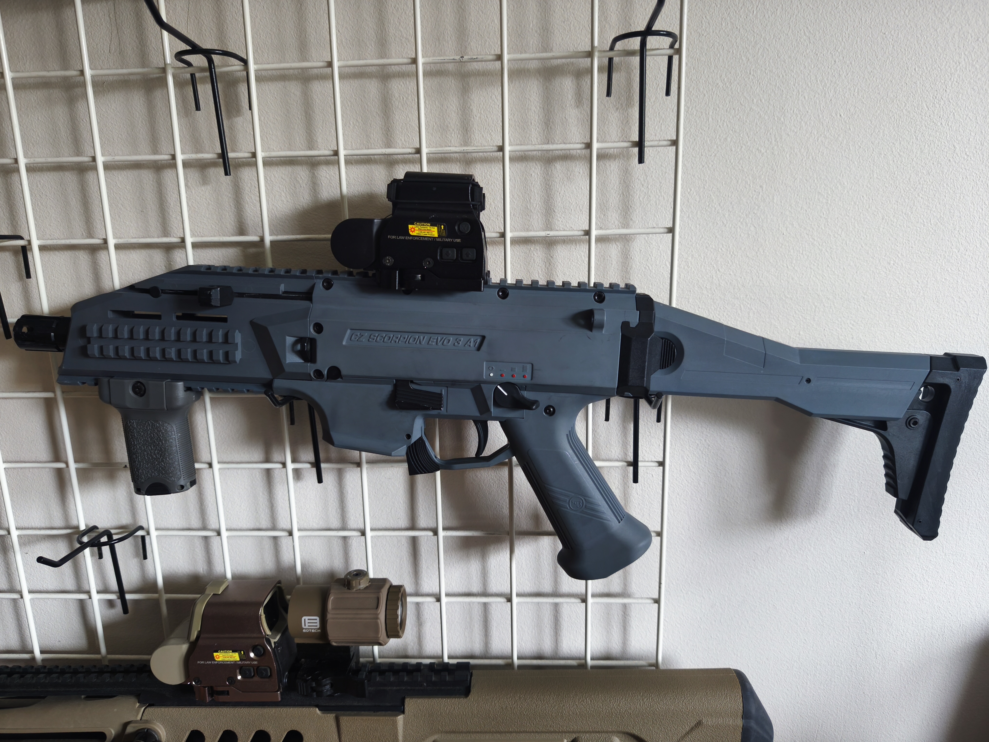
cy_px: 371
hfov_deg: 73.9
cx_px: 494
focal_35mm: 23
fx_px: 657
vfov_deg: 58.9
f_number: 1.65
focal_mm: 6.18
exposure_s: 1/50
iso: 1000
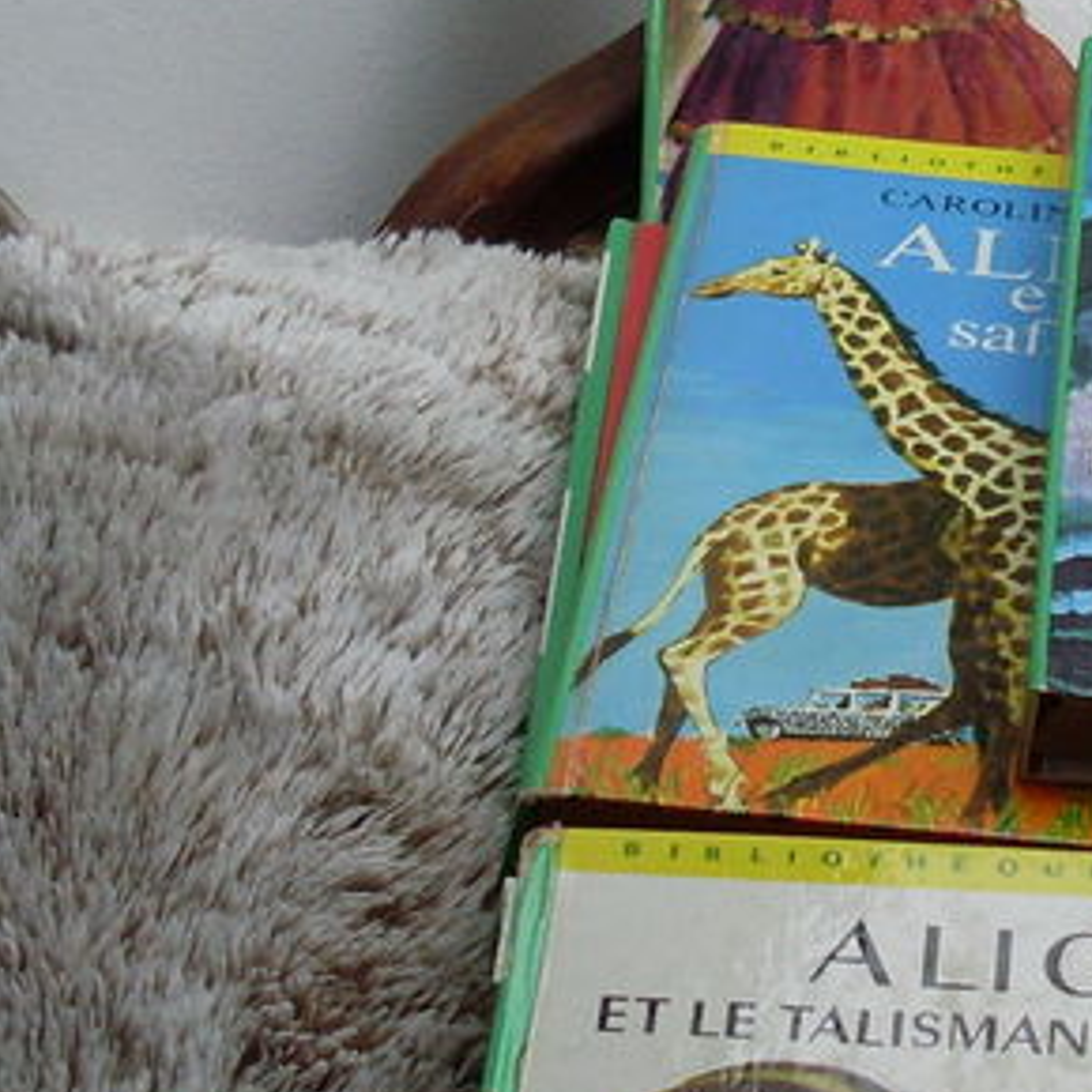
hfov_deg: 14.7
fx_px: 4140
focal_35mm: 116
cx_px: 1216
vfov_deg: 15.0
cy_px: 572
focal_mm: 6.3
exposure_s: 1/90
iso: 80
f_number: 3
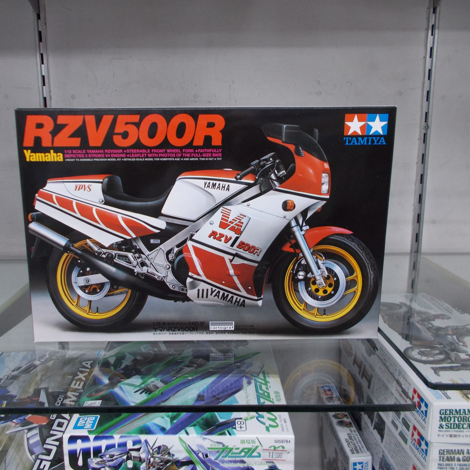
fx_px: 476
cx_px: 204
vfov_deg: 52.5
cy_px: 237
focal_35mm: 31
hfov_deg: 52.4
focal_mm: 4.6
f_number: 3.2
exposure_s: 1/25
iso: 160
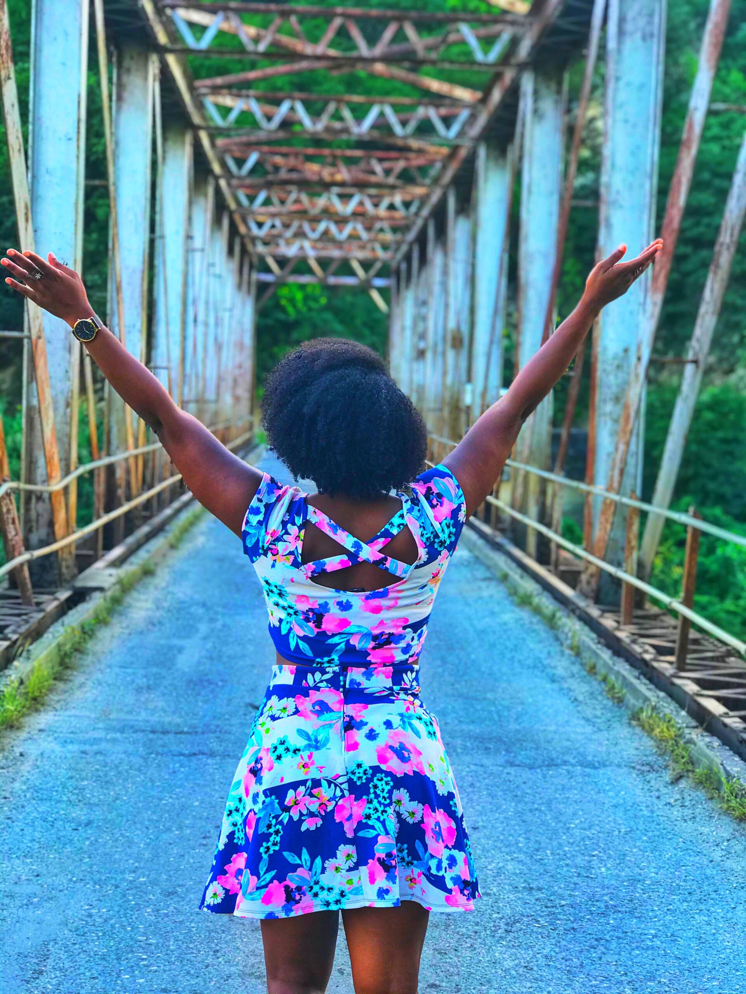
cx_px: 373
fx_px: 1638
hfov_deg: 25.7
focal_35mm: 57
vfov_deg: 33.8
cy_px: 497
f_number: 2.8
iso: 20
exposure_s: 1/111
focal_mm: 6.6
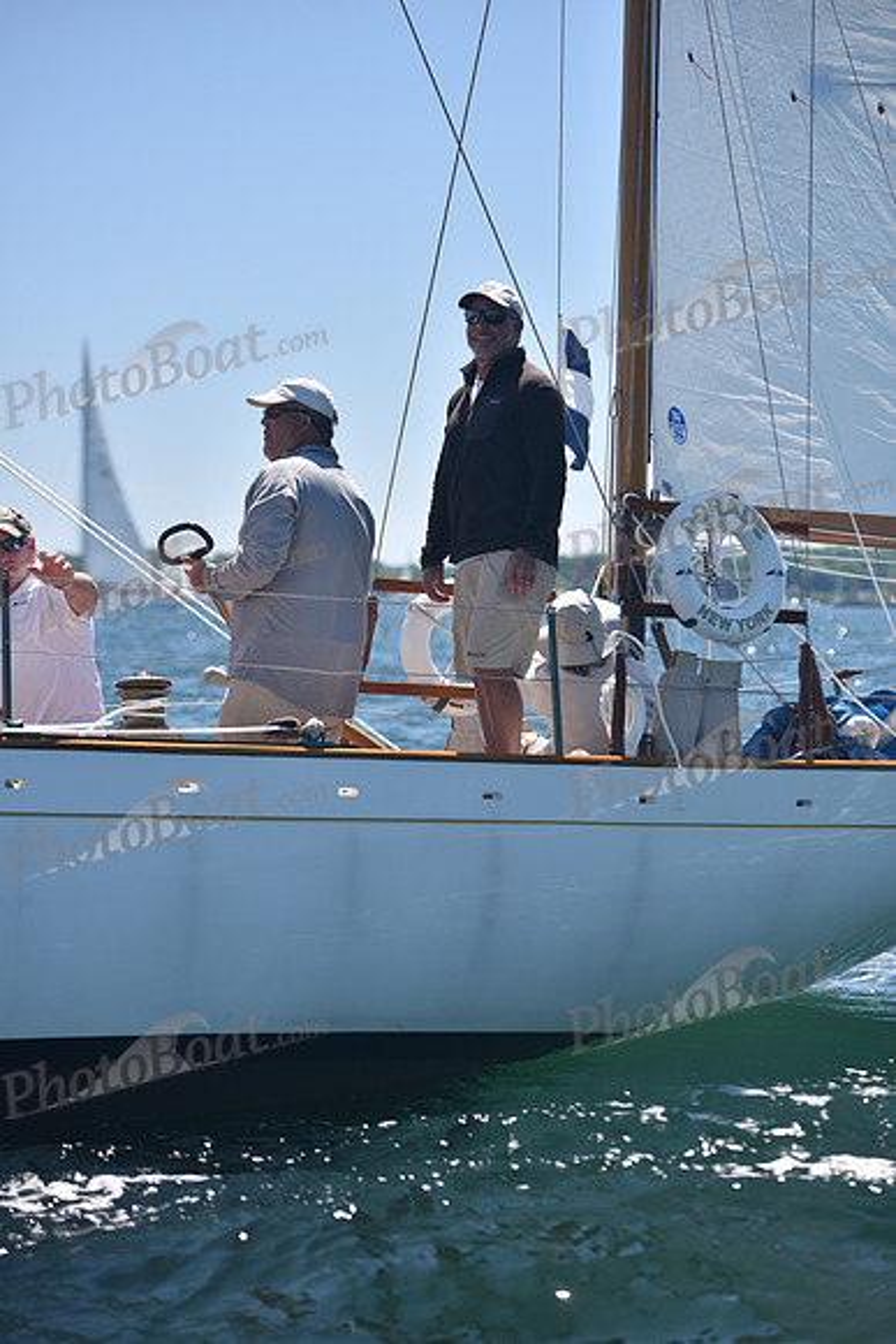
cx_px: 448
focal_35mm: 110
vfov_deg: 18.6
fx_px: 4104
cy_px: 672
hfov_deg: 12.5
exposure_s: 1/1000
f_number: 3.5
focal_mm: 110
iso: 200
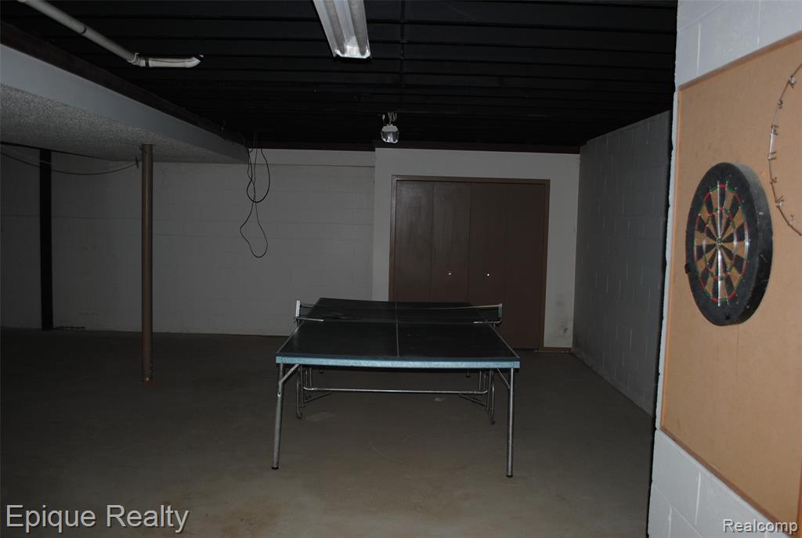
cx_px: 401
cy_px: 269
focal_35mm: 30
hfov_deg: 61.8
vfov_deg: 43.8
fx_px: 670
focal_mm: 20
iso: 200
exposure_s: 1/60
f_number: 3.8
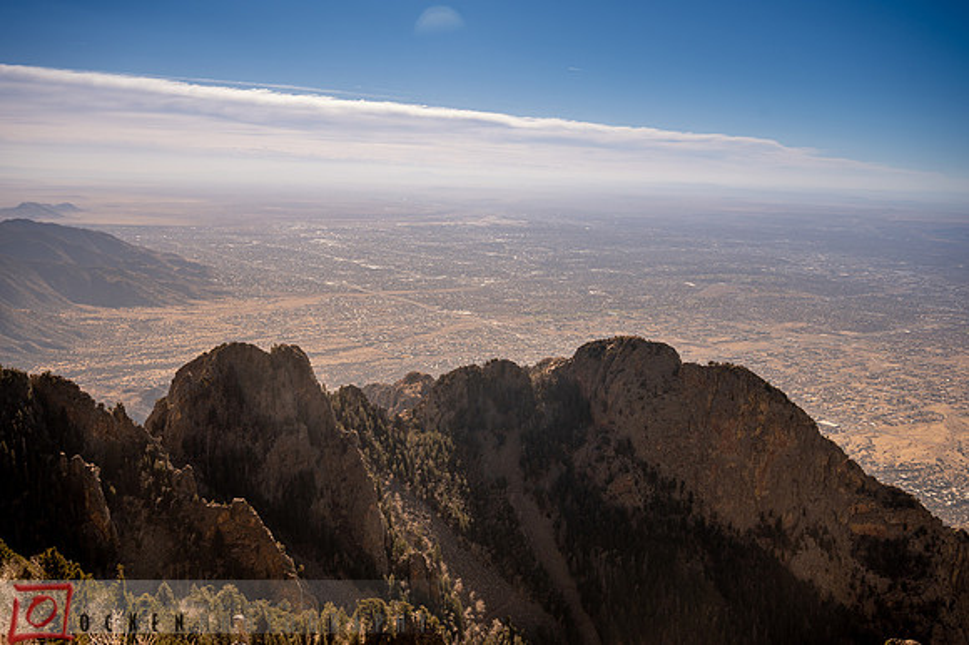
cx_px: 484
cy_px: 322
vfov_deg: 42.9
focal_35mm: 30
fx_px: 820
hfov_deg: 61.1
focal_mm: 30.5
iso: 200
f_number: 5.6
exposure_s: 1/1600
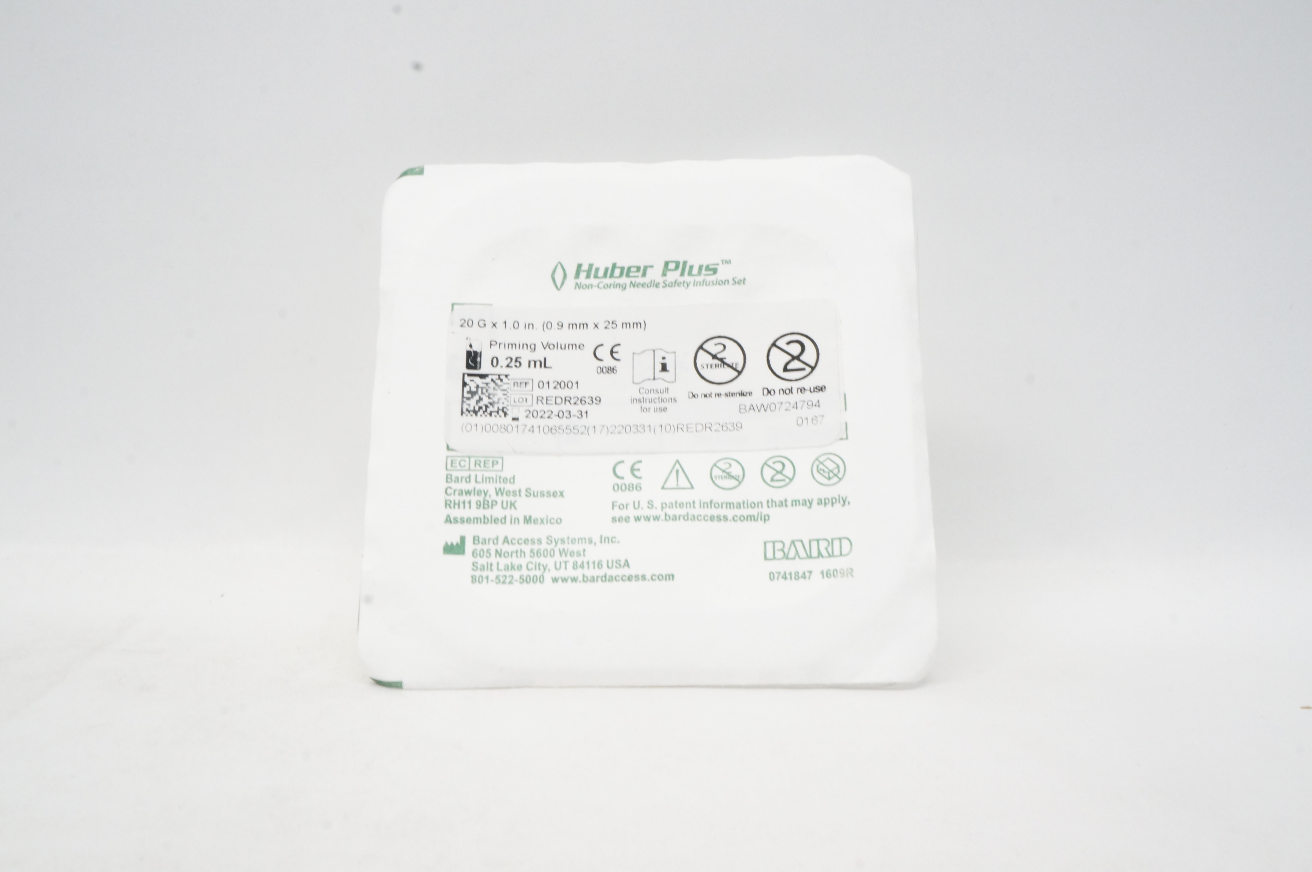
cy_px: 436
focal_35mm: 40
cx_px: 656
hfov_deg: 48.0
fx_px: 1474
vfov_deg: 32.9
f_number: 18
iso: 1600
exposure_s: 1/15
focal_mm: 27
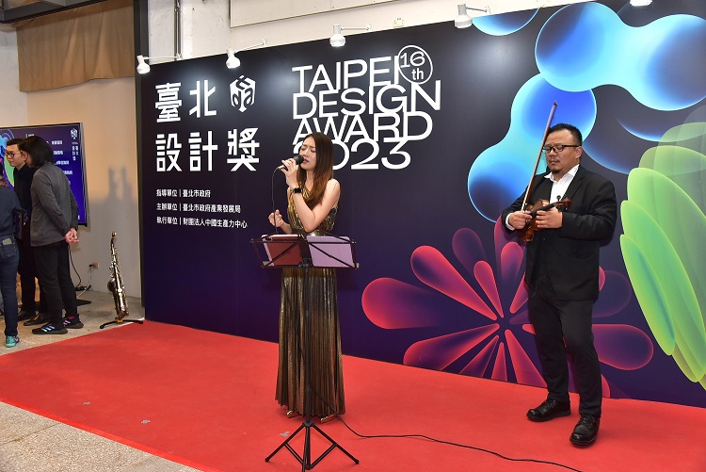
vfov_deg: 43.7
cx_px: 353
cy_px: 236
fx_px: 589
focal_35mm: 30
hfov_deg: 61.9
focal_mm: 30
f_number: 5.6
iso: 1000
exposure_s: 1/80
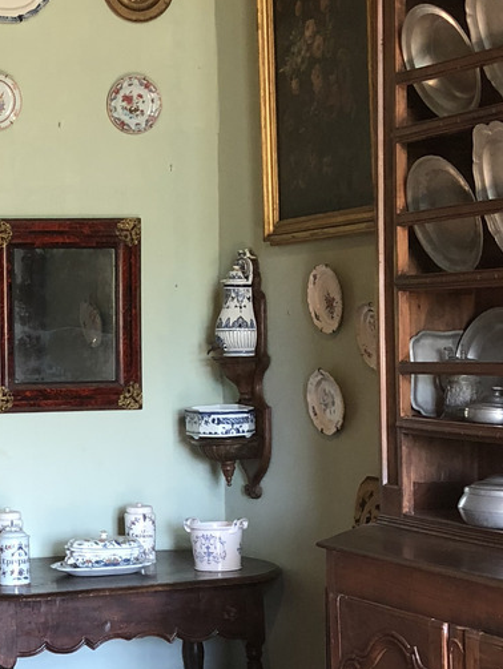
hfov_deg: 16.1
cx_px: -51
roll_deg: +0.6
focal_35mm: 89
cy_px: 325
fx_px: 1722
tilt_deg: +2.3
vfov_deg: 22.0
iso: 50
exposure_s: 1/17
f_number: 1.8
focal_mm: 4
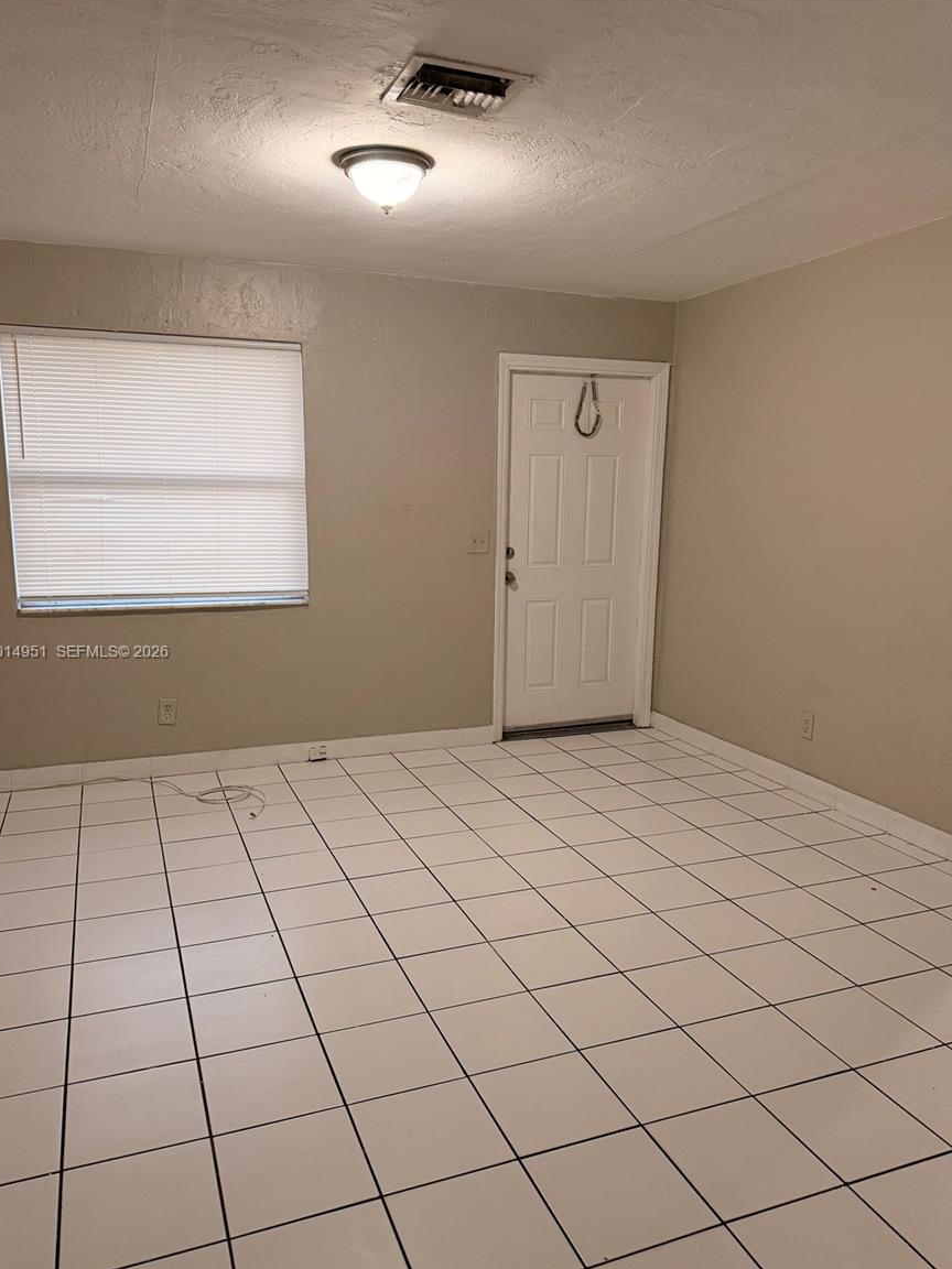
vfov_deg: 69.4
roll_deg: -0.2
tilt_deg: -10.7
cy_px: 653
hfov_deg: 54.9
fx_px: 917
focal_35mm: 25
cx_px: 461
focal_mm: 6.76
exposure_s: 1/60
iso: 250
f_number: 1.78
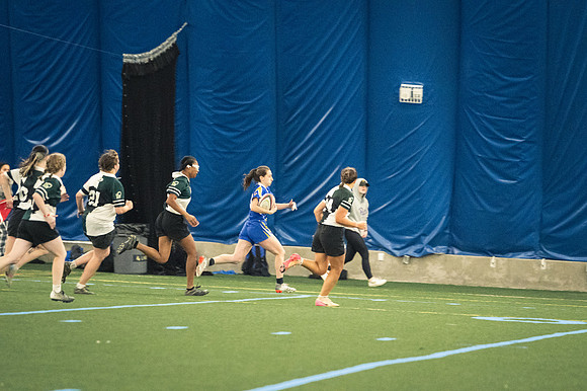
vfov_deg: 4.6
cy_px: 196
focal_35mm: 300
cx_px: 294
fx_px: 4889
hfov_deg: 6.9
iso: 12800
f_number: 2.8
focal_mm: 200
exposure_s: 1/320
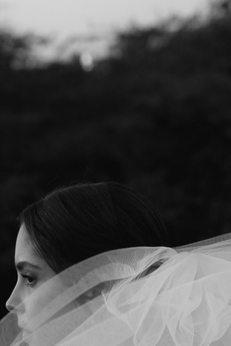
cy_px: 693
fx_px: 1847
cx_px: 95
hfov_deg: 7.2
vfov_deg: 9.9
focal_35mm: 192
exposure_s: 1/320
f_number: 2.5
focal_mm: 35
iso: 320
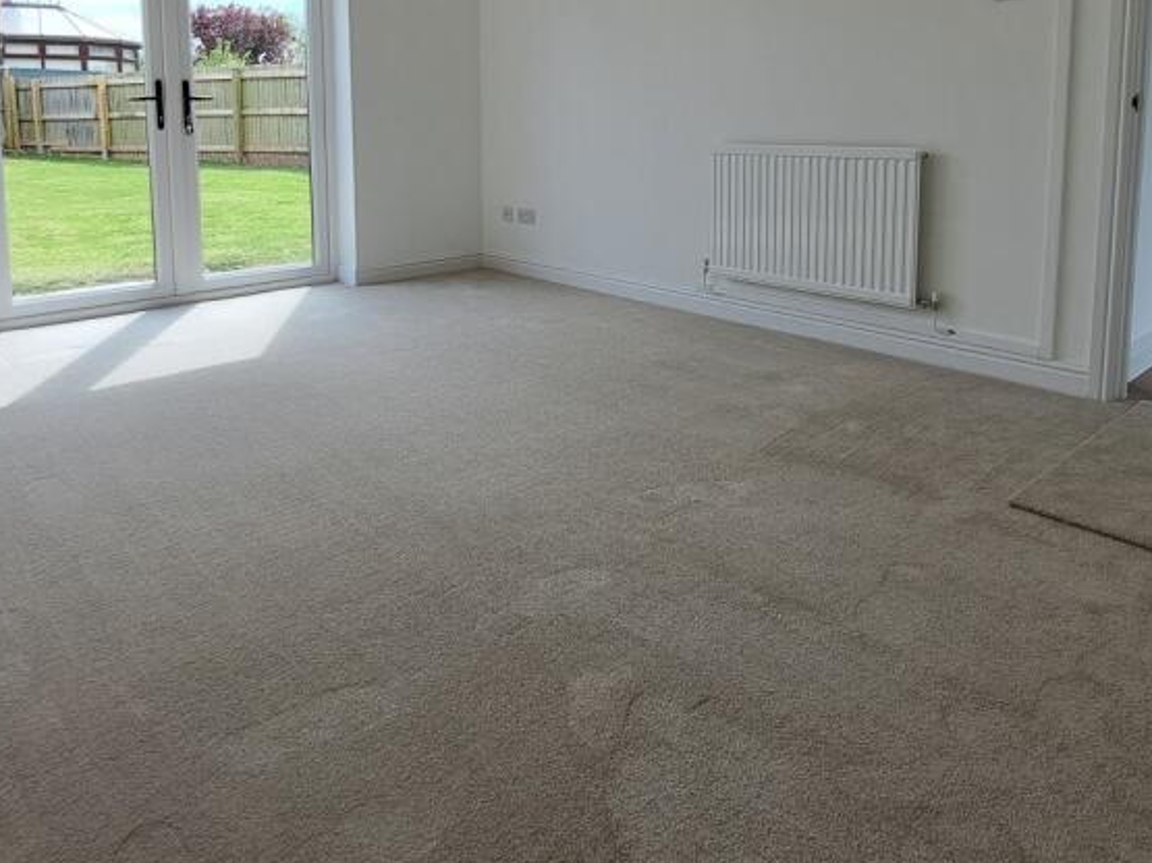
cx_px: 544
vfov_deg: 54.2
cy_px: 216
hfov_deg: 71.5
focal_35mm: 24
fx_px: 799
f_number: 2.2
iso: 50
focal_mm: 1.74
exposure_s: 1/113
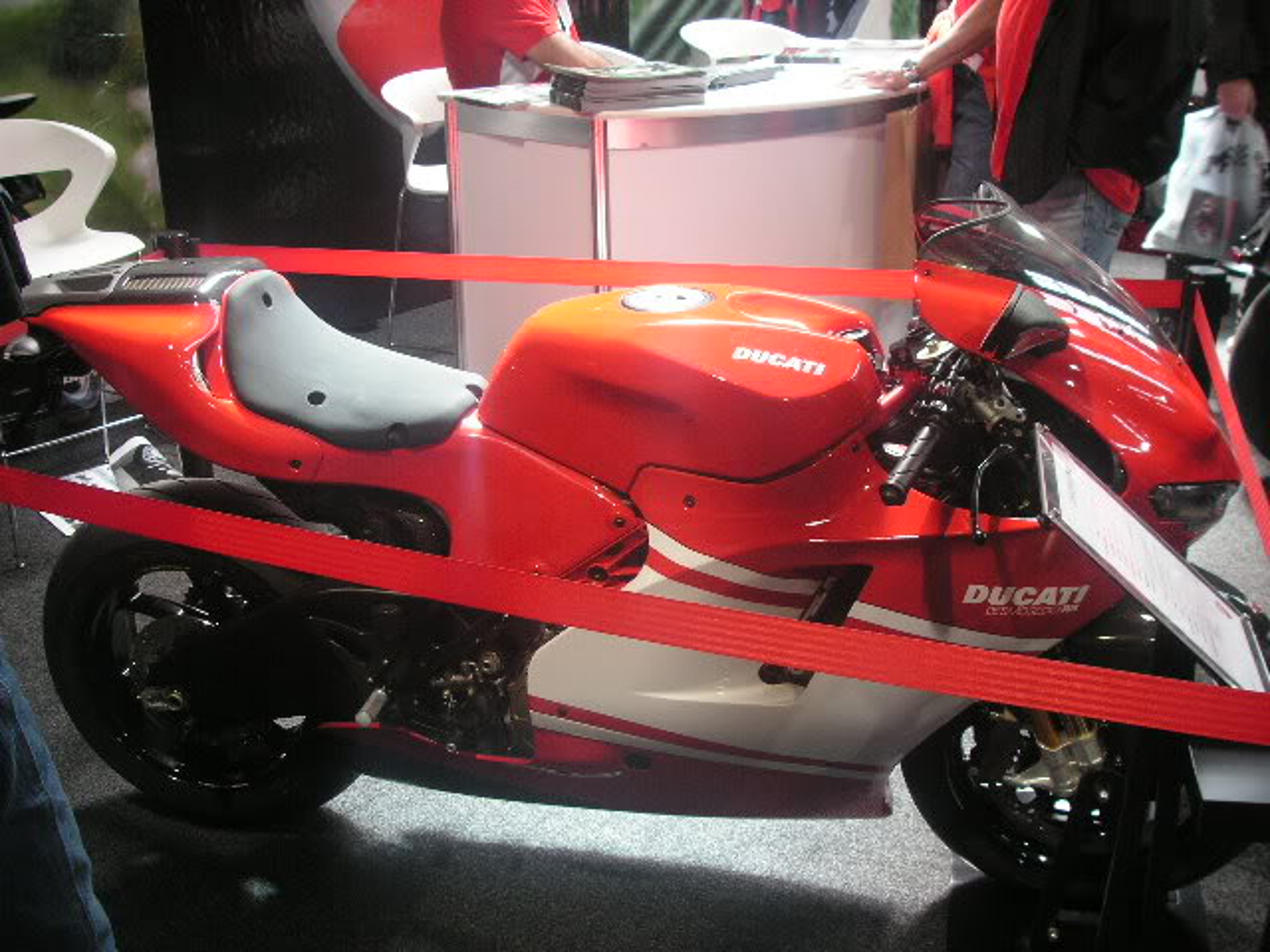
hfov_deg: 49.0
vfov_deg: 37.7
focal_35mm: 38
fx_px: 1394
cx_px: 635
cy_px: 476
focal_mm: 6.3
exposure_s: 1/45
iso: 100
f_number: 3.3
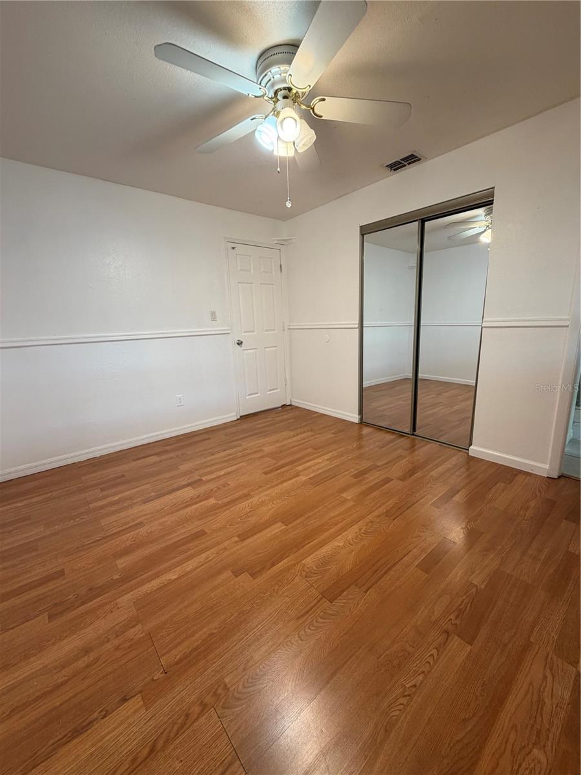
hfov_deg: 85.7
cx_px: 290
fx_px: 313
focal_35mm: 14
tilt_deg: -11.7
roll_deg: +1.4
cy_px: 388
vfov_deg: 102.1
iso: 200
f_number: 2.2
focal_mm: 2.22
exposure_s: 1/60
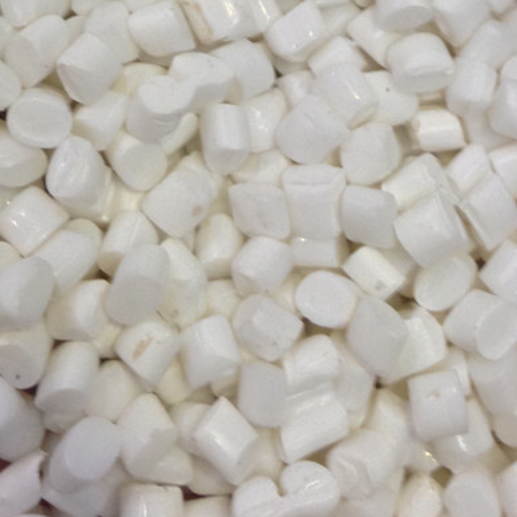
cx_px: 336
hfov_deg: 21.6
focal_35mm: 80
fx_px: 1352
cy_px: -122
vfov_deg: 20.1
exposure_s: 1/20
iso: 100
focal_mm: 4.12
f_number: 2.4
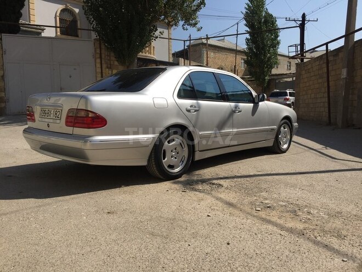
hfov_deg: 61.7
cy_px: 136
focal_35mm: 29
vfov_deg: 48.2
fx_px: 303
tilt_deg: -3.9
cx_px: 181
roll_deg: -0.4
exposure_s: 1/2825
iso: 32
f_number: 2.2
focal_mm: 4.15
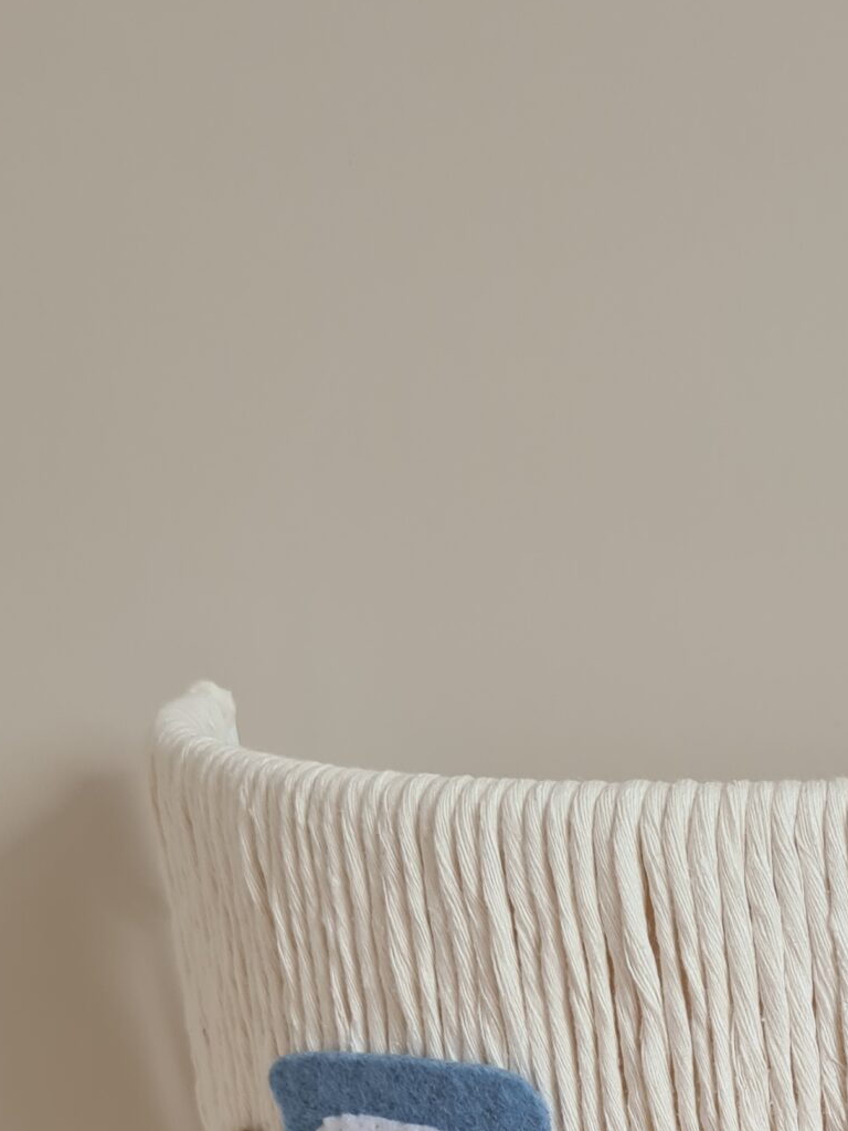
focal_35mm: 65
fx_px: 2123
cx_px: 869
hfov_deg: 21.7
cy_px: 1373
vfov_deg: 26.4
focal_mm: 5.4
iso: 64
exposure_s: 1/50
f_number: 1.8
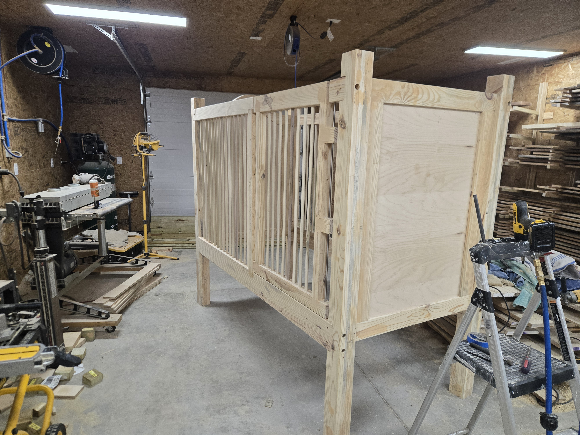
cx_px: 290
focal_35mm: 23
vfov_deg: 58.9
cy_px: 218
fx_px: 385
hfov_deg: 73.9
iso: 250
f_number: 1.8
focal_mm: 5.4
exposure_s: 1/120
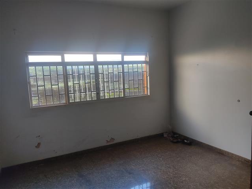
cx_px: 126
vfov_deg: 53.1
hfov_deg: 67.3
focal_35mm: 26
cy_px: 94
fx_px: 189
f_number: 1.79
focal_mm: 4.74
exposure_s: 1/60
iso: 141
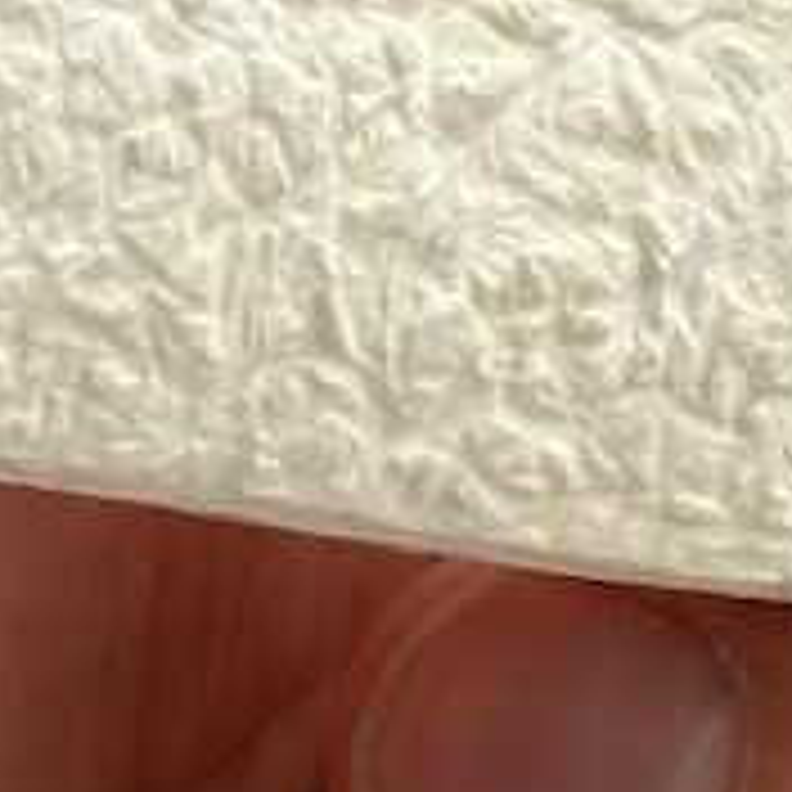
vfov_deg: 5.7
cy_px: -230
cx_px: -153
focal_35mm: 308
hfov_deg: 5.7
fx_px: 7973
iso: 64
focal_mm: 6.86
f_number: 1.78
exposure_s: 1/435
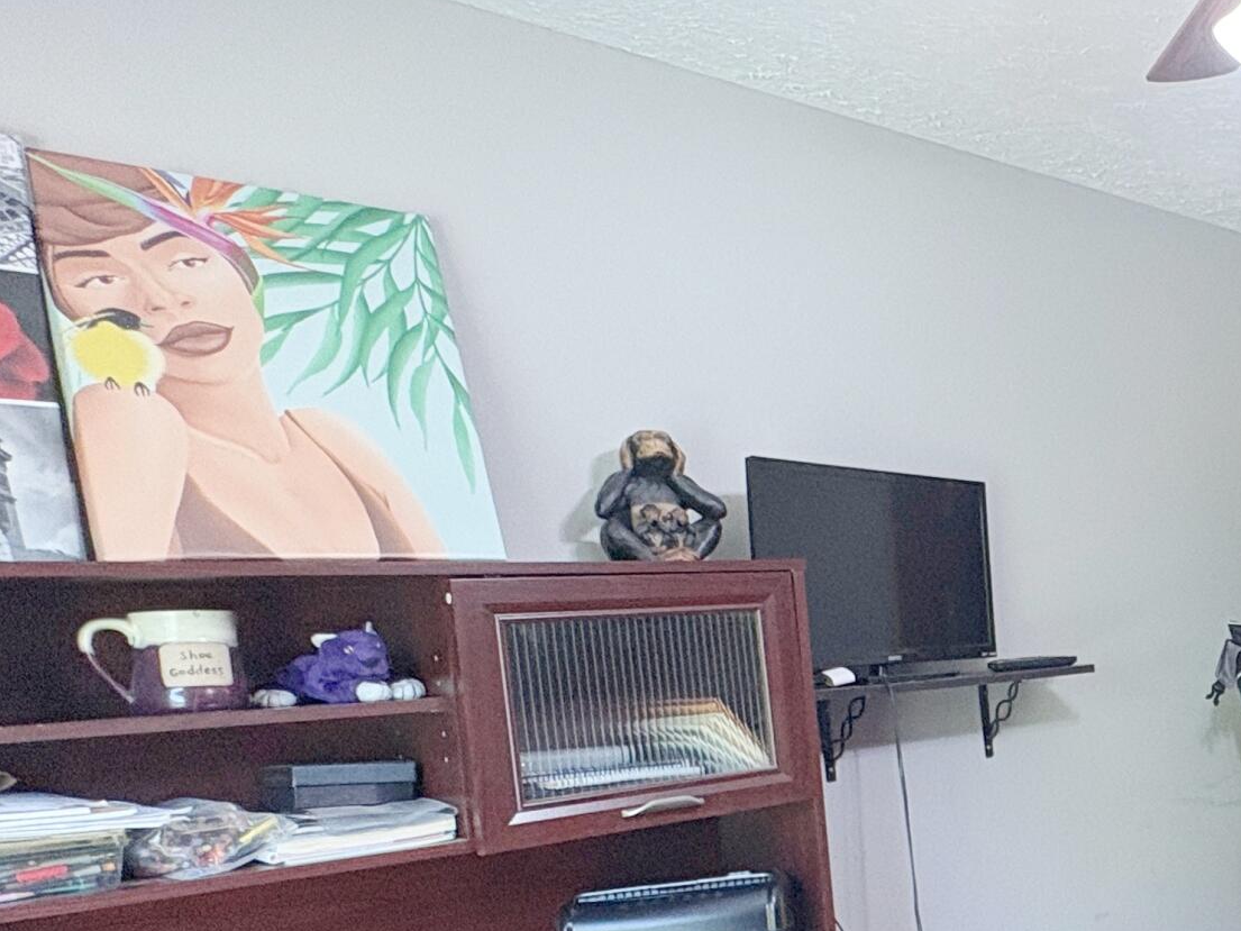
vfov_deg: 36.8
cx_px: 1342
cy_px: 696
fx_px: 1362
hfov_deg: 40.3
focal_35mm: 38
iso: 250
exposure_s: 1/60
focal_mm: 2.22
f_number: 2.2
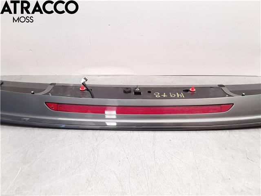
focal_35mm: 28
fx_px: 211
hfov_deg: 63.4
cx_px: 130
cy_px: 98
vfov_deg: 49.7
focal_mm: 2.91
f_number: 1.9
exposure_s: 1/50
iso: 64
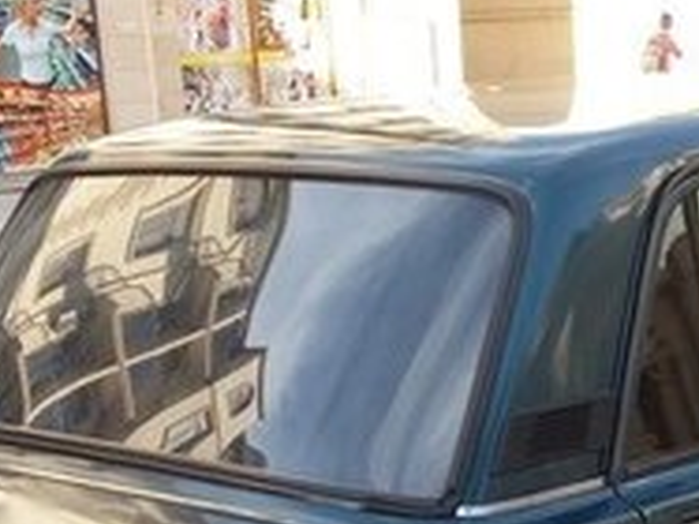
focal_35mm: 99
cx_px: 606
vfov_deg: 14.3
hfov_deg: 19.5
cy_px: 702
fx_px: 1998
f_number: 1.9
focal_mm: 3.7
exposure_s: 1/331
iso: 64
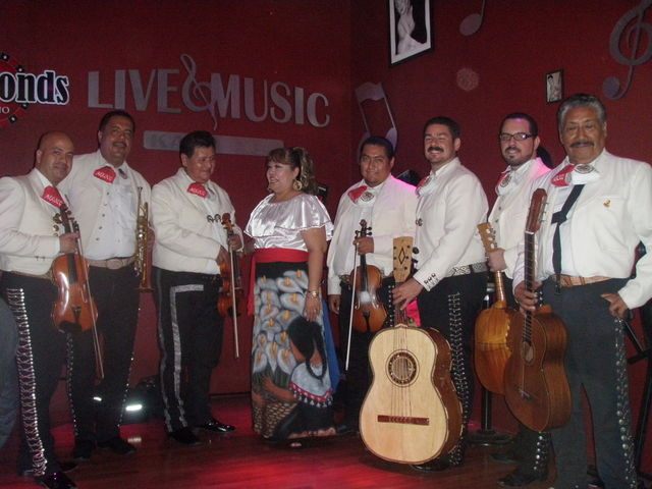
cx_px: 326
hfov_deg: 49.0
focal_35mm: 38
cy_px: 244
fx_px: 716
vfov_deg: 37.7
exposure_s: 1/30
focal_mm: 6.7
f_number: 3.5
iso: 400
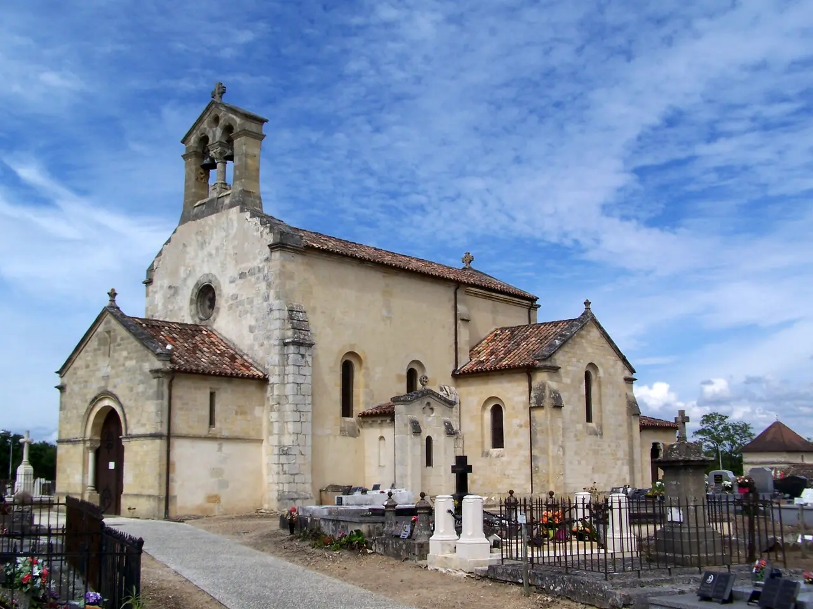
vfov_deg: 36.0
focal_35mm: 40
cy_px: 304
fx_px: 939
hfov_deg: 46.8
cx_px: 406
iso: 80
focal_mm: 6.7
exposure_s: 1/640
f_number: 5.6
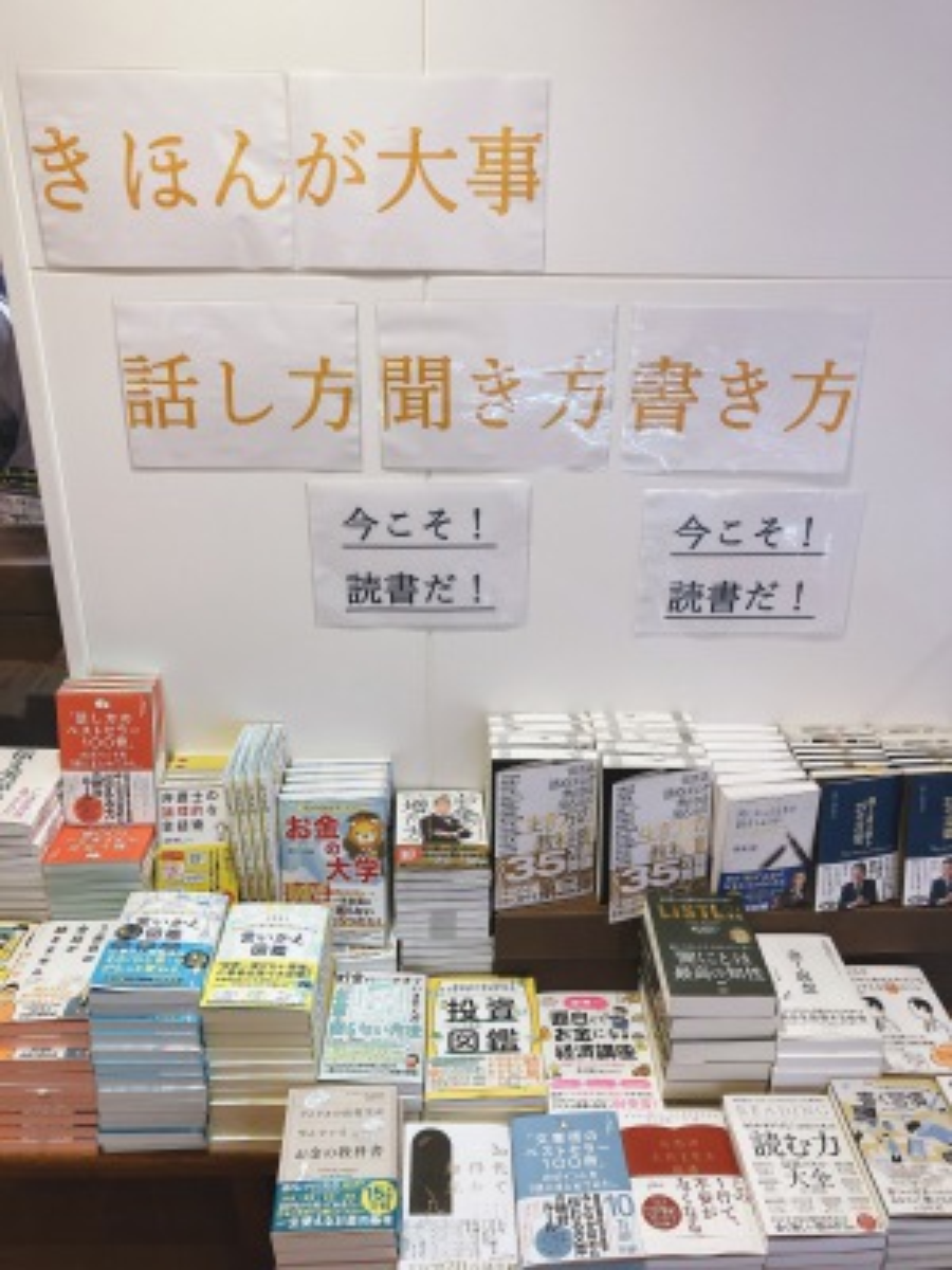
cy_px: 635
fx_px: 1027
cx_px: 476
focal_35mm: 28
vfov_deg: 63.4
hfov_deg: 49.7
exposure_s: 1/60
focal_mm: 3.99
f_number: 1.8
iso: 50
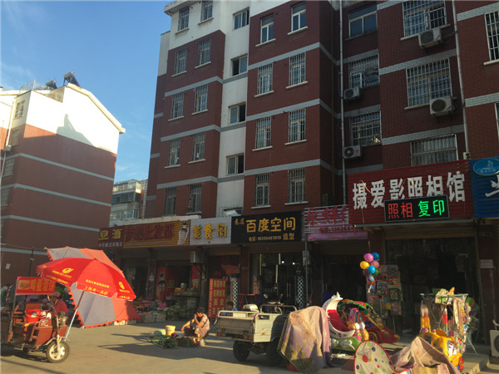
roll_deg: -3.7
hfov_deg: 61.7
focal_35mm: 29
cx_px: 250
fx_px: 418
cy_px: 187
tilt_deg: +14.0
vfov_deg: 48.2
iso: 25
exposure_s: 1/503
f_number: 2.2
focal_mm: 4.15
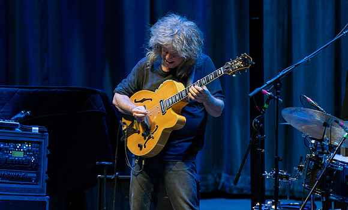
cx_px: 174
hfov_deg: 5.2
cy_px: 94
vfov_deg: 3.1
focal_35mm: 409
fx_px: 3837
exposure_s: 1/320
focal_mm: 397
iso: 3200
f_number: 7.1
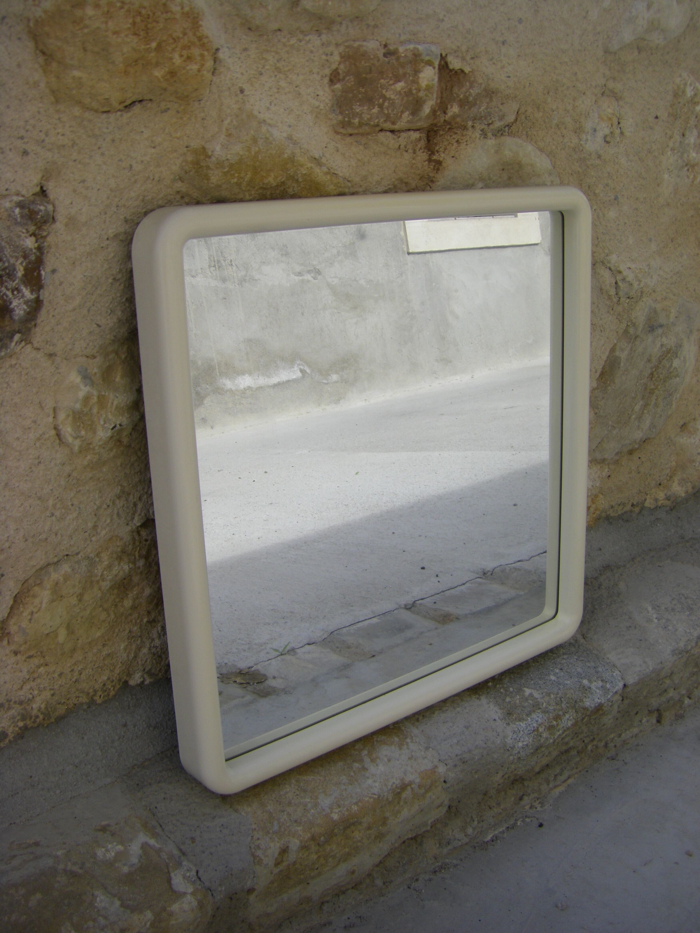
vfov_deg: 49.0
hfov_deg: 37.7
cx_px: 350
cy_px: 466
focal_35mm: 38
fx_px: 1025
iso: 64
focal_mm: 6.3
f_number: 7
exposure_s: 1/125
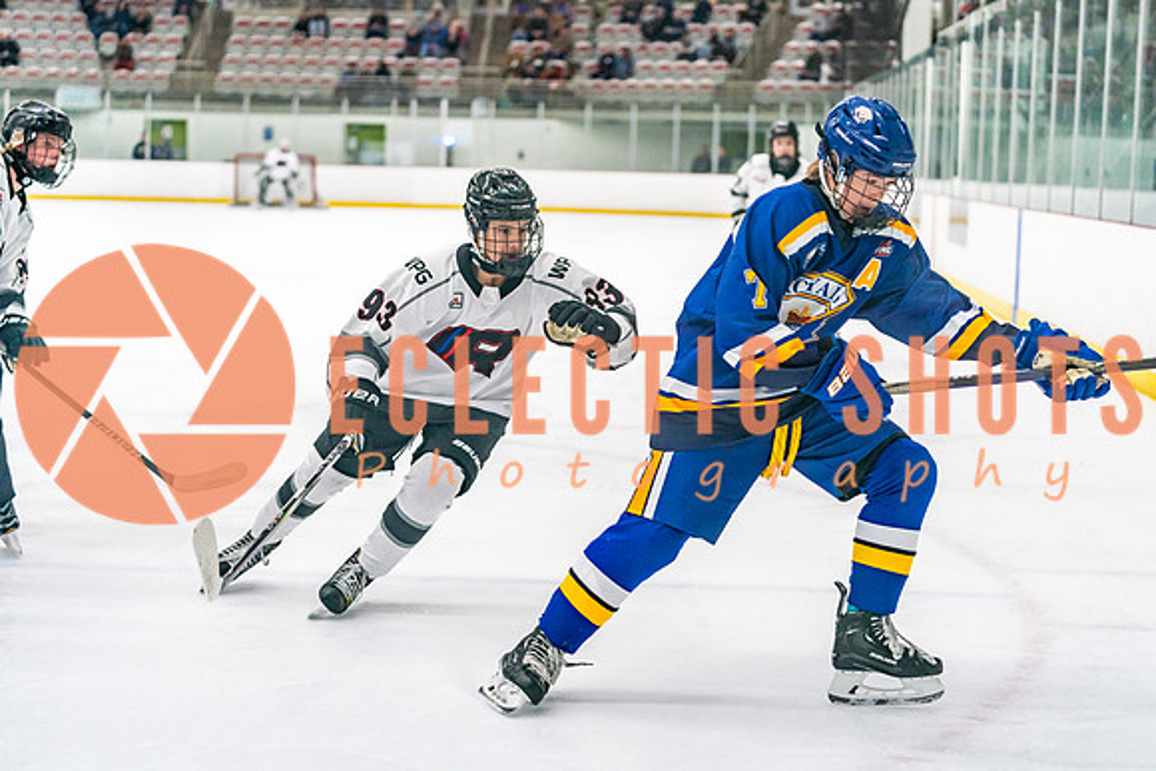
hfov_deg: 28.8
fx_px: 2248
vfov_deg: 19.5
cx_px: 578
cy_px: 386
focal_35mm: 70
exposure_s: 1/1250
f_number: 2.8
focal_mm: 70
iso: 3200
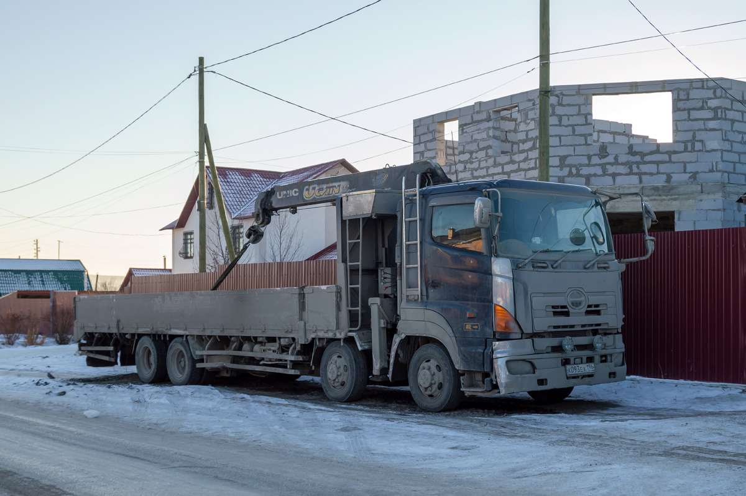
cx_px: 373
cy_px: 248
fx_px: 807
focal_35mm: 39
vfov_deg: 34.2
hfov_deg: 49.6
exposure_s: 1/125
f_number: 7.1
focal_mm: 26
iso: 100
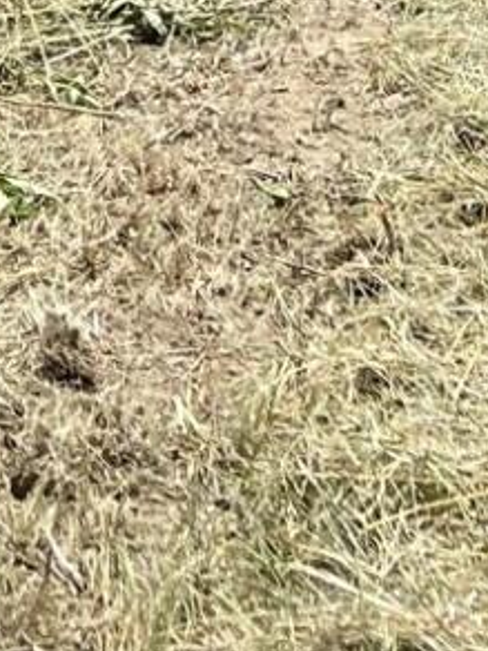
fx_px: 3346
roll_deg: -3.9
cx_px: -640
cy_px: -1030
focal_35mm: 178
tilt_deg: -3.3
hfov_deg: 7.8
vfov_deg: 9.6
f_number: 1.6
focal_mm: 5.1
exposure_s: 1/2488
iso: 32
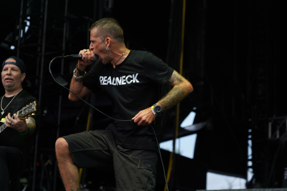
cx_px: 144
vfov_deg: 13.6
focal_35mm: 101
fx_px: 805
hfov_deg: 20.2
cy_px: 96
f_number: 4
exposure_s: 1/100
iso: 200
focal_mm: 101
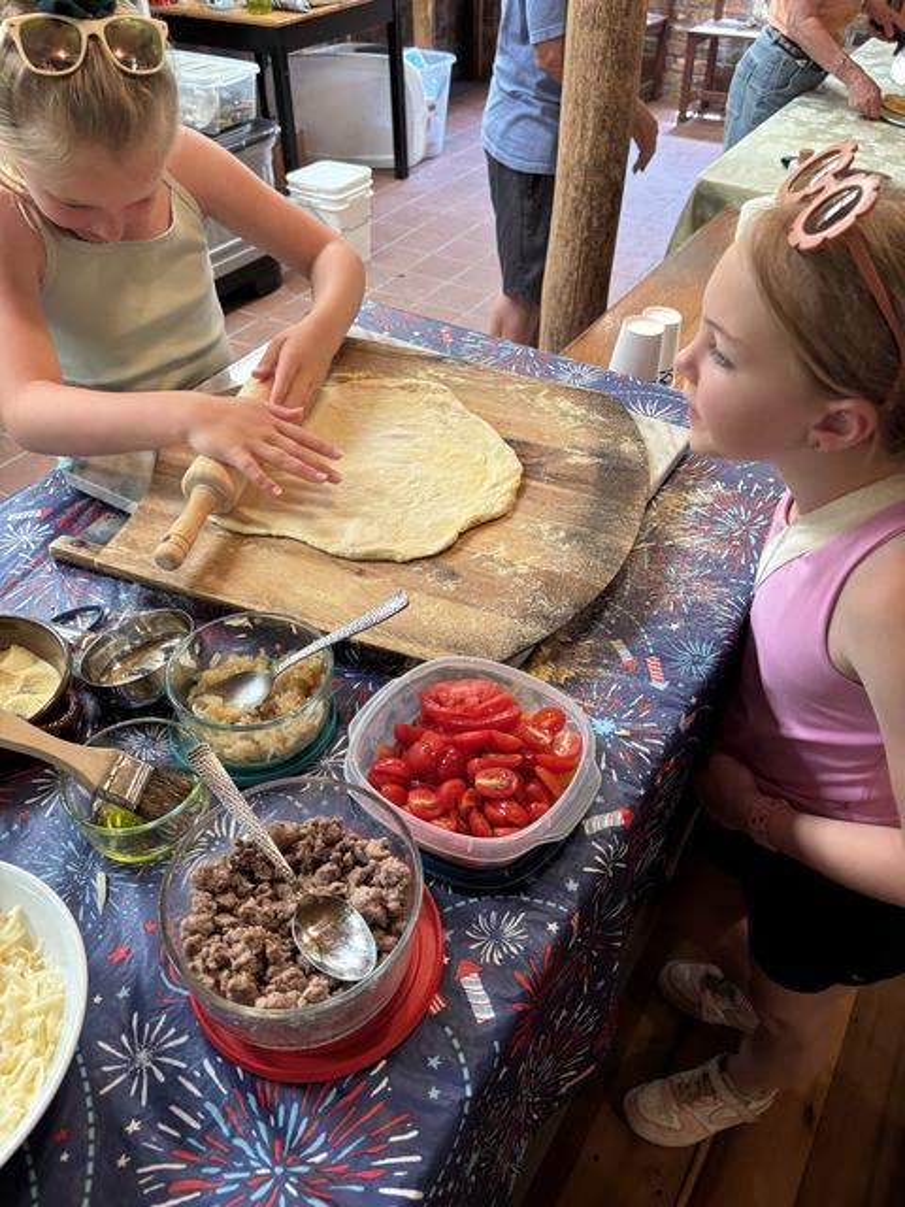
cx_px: 452
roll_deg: -0.7
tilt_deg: -42.2
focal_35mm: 26
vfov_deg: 67.3
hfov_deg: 53.1
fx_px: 906
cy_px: 604
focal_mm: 5.96
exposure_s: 1/60
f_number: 1.6
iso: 200
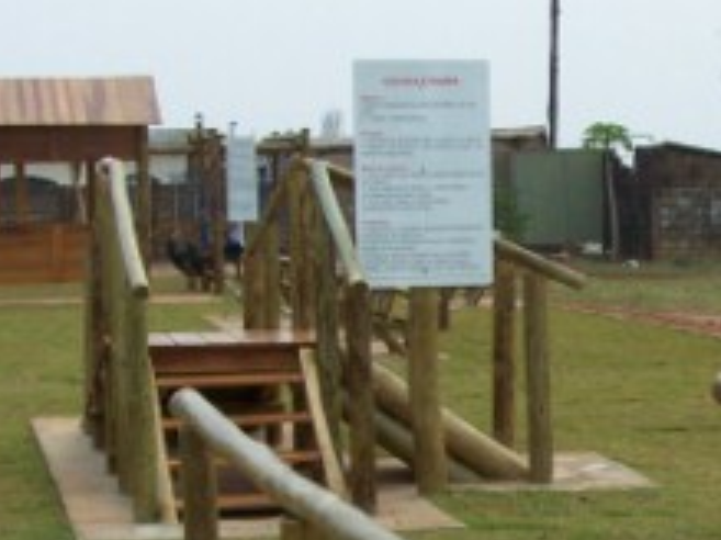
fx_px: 2311
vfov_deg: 13.2
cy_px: 524
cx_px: 621
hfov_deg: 17.5
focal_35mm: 111
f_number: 4
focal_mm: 6.3
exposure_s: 1/800
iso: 80
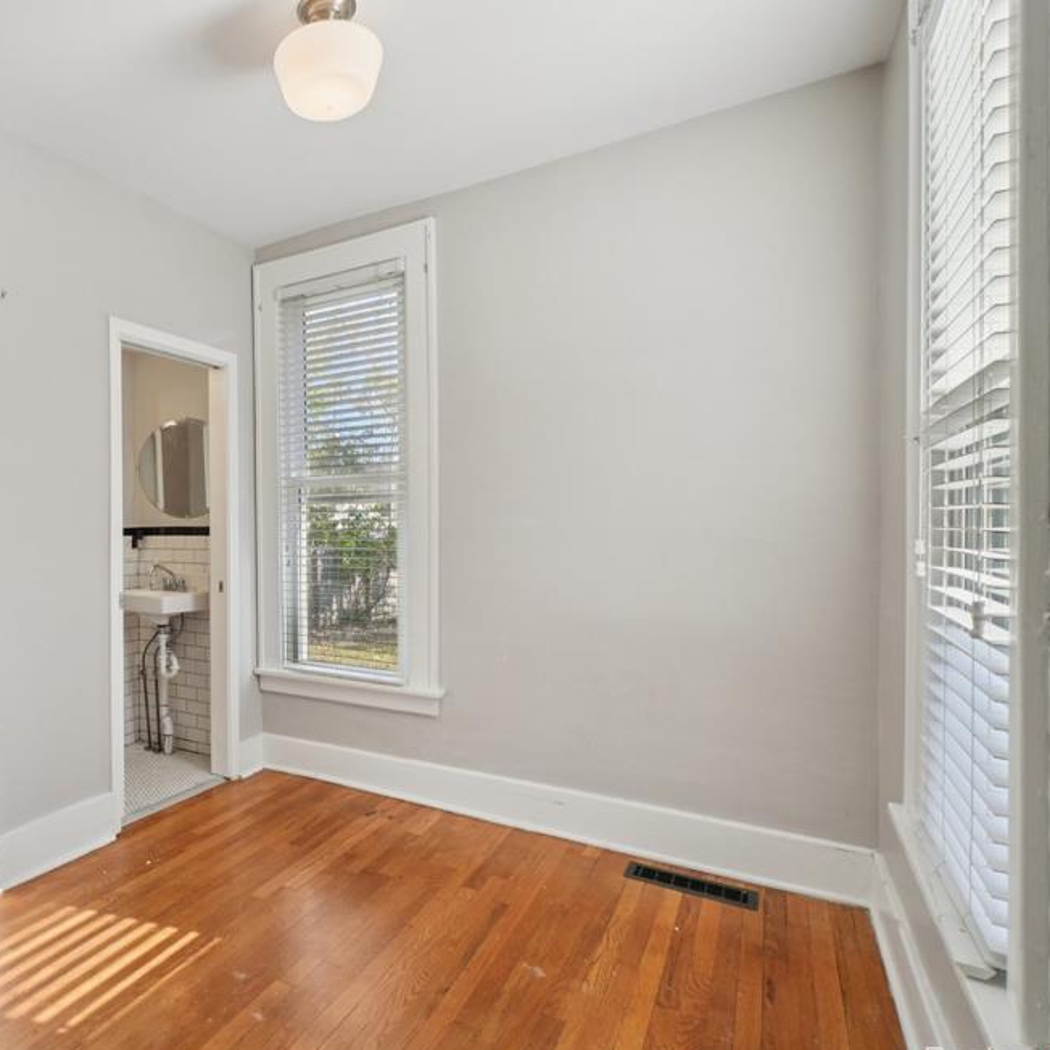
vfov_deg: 74.8
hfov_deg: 69.9
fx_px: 686
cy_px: 536
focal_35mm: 20
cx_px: 262
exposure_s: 1/30
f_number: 8
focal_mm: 10
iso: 200
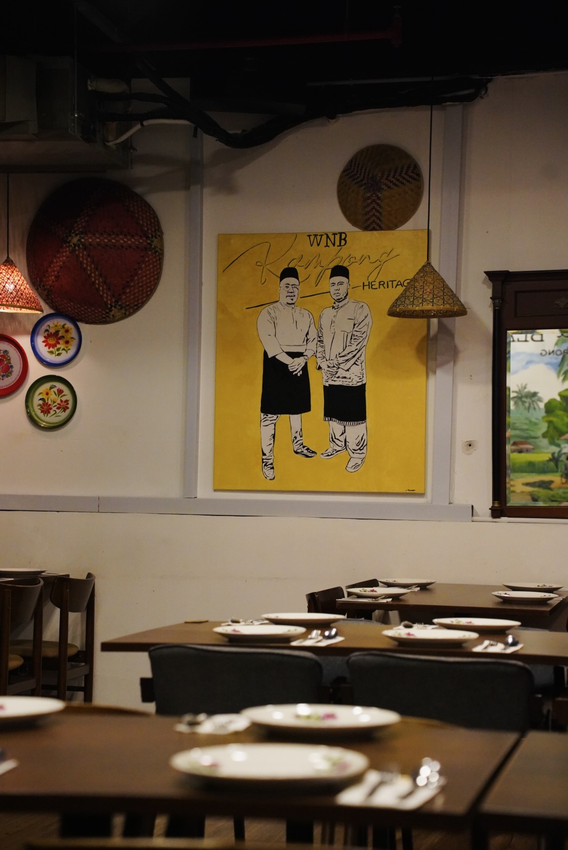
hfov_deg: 18.2
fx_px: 1772
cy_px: 425
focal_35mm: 75
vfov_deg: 27.0
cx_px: 284
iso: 10000
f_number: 4
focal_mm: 75
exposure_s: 1/500
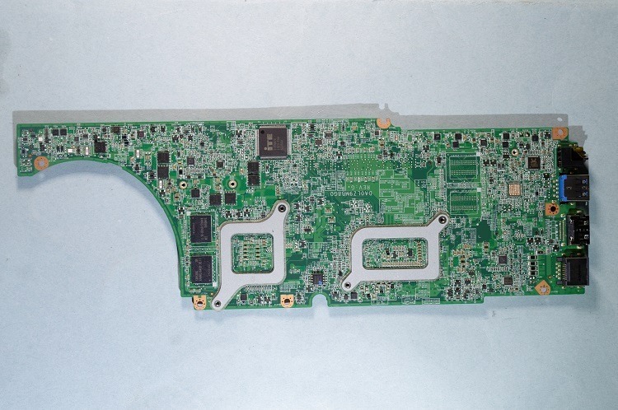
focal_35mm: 38
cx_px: 309
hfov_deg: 51.3
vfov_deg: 35.4
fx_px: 643
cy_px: 205
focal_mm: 25
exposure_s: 1/6
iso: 100
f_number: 8
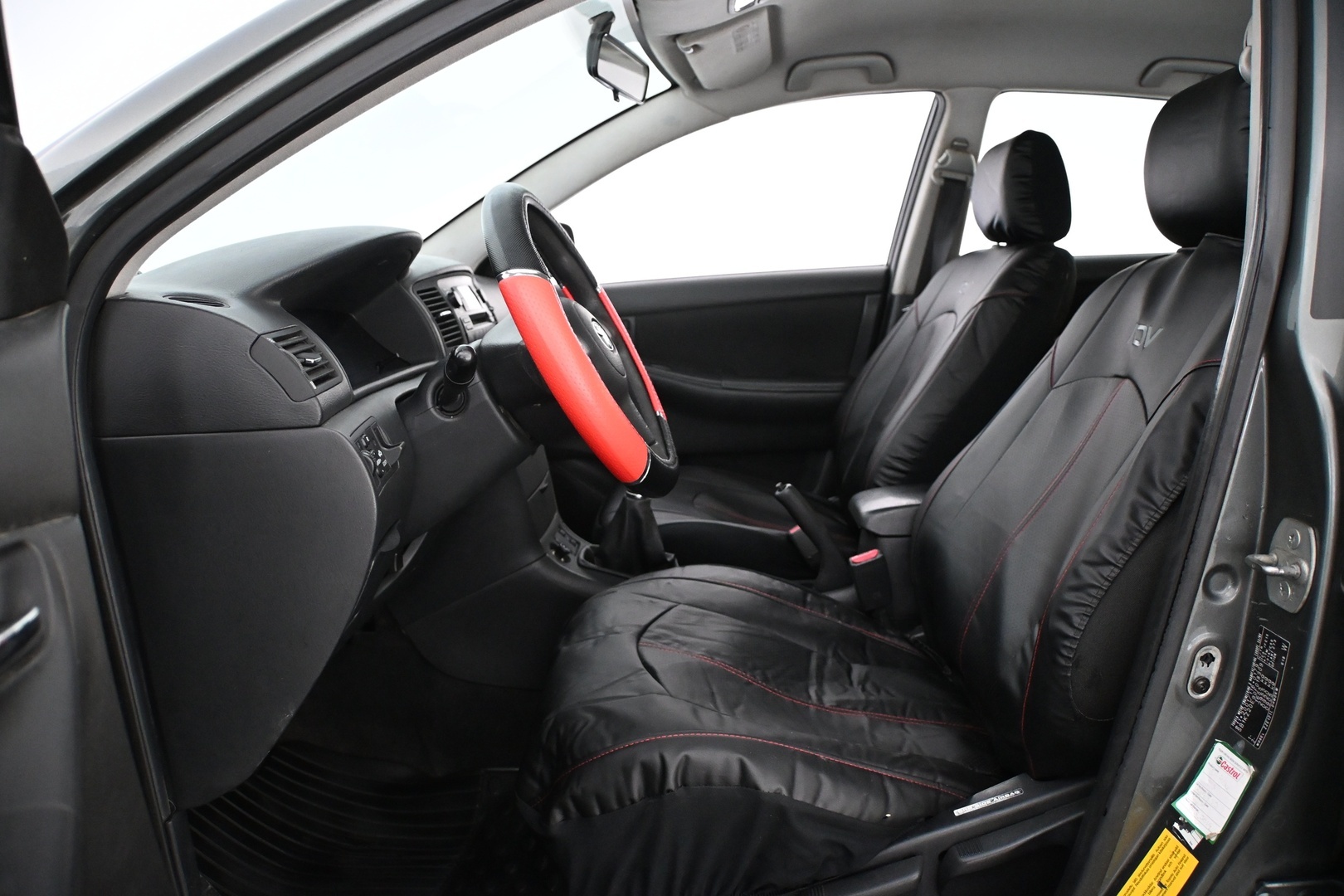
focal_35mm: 46
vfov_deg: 29.4
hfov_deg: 43.0
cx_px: 672
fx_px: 1708
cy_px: 448
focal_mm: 30.5
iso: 3600
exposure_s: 1/60
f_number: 4.8
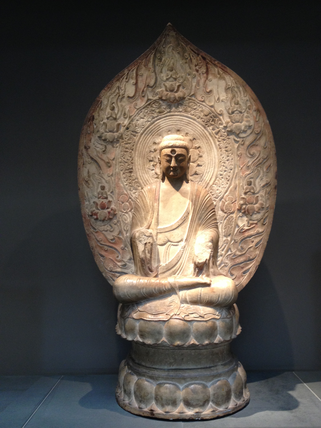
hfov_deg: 40.7
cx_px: 160
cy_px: 214
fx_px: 433
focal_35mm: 35
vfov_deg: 52.6
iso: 125
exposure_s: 1/20
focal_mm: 4.28
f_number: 2.4
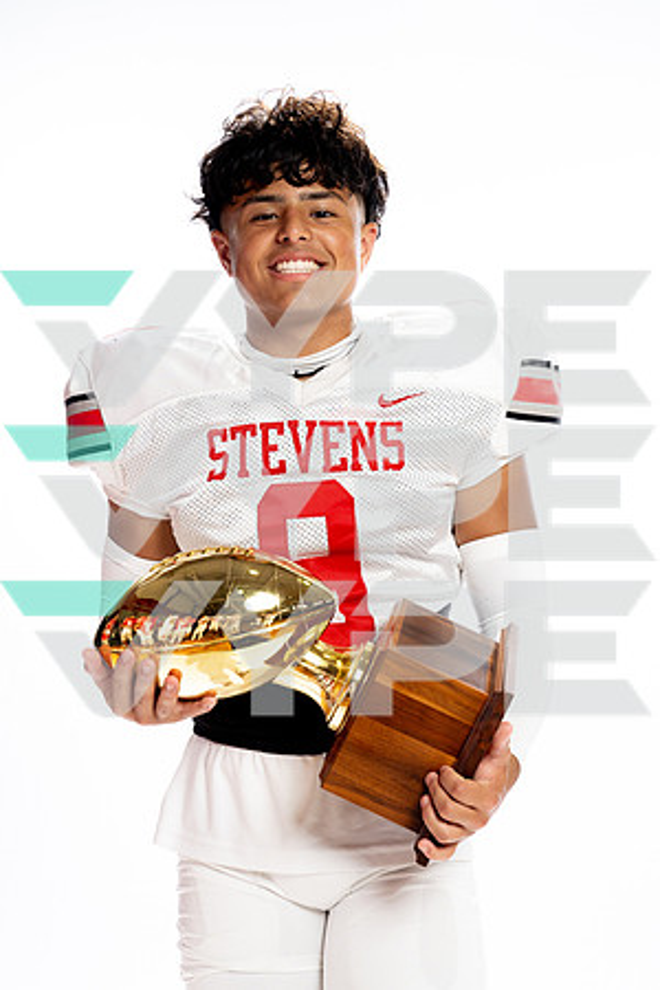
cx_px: 330
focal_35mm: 56
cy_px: 495
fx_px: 1540
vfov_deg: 35.6
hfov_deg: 24.2
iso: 800
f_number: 8
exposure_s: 1/250
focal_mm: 56
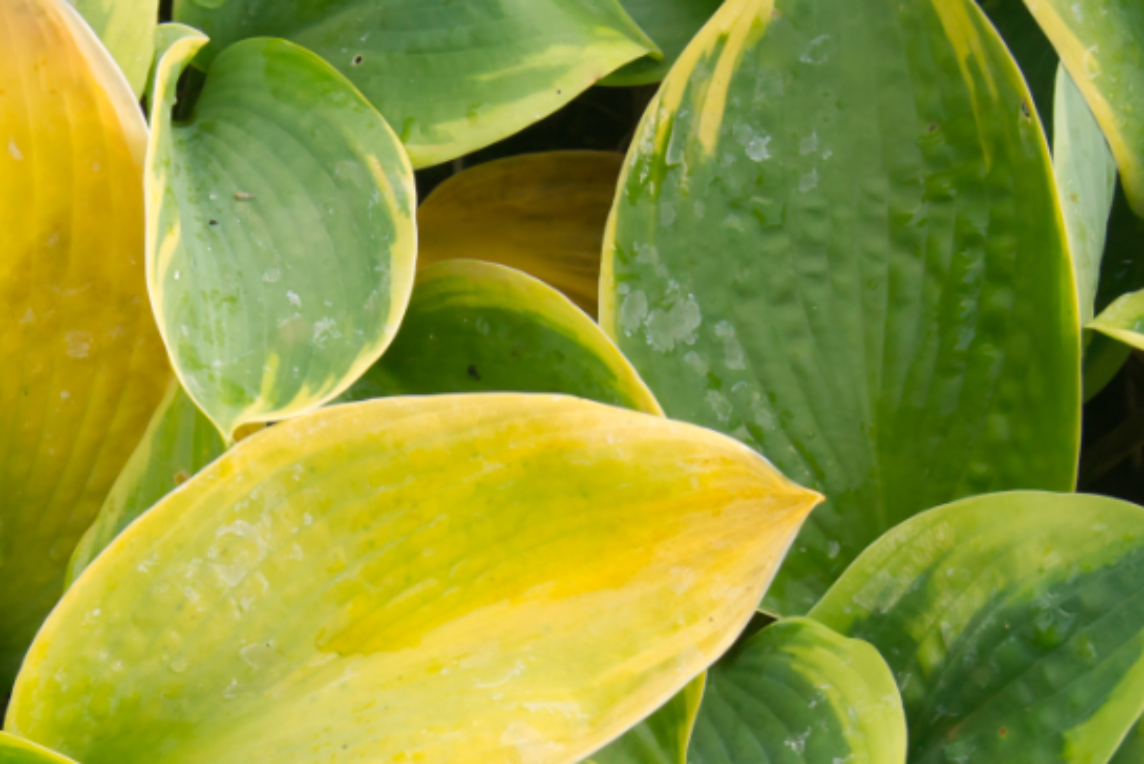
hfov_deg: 15.4
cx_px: 269
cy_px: 655
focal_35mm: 132
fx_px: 4197
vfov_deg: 10.4
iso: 800
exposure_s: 1/250
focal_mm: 40
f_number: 9
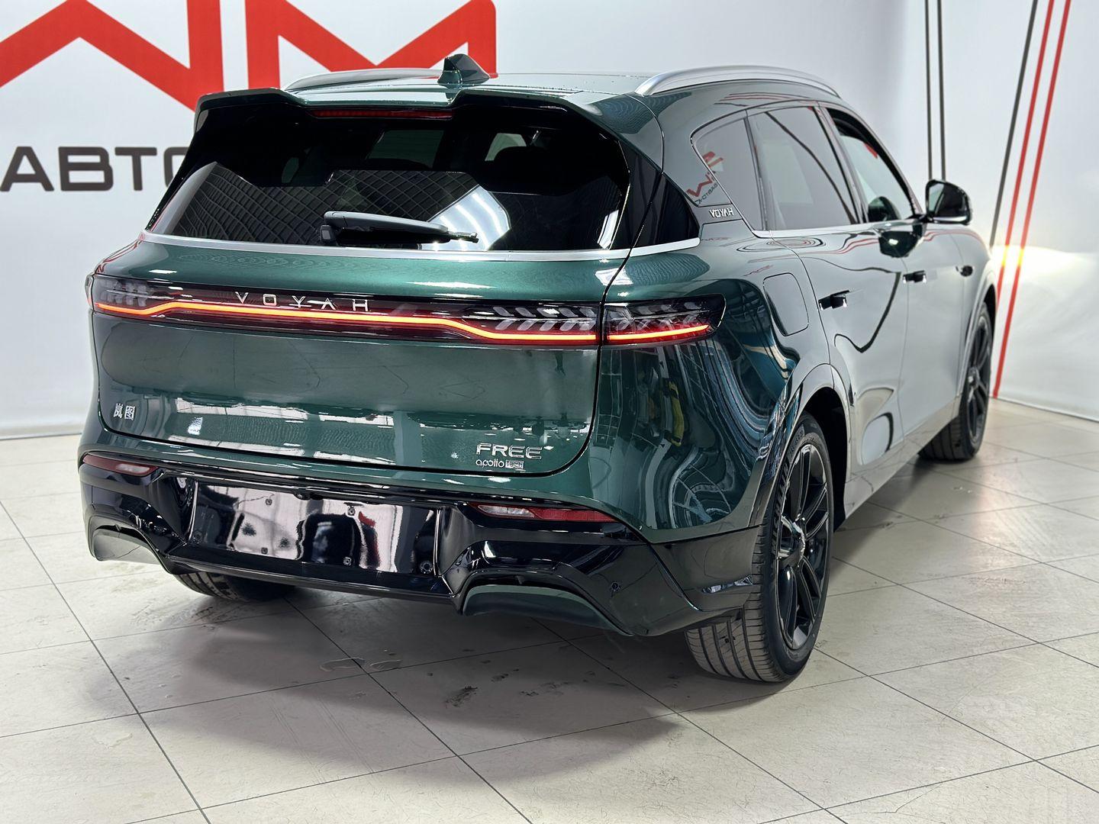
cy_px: 412
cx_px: 550
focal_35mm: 48
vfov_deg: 30.3
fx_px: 1524
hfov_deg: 39.7
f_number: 1.78
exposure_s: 1/50
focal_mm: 6.86
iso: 125
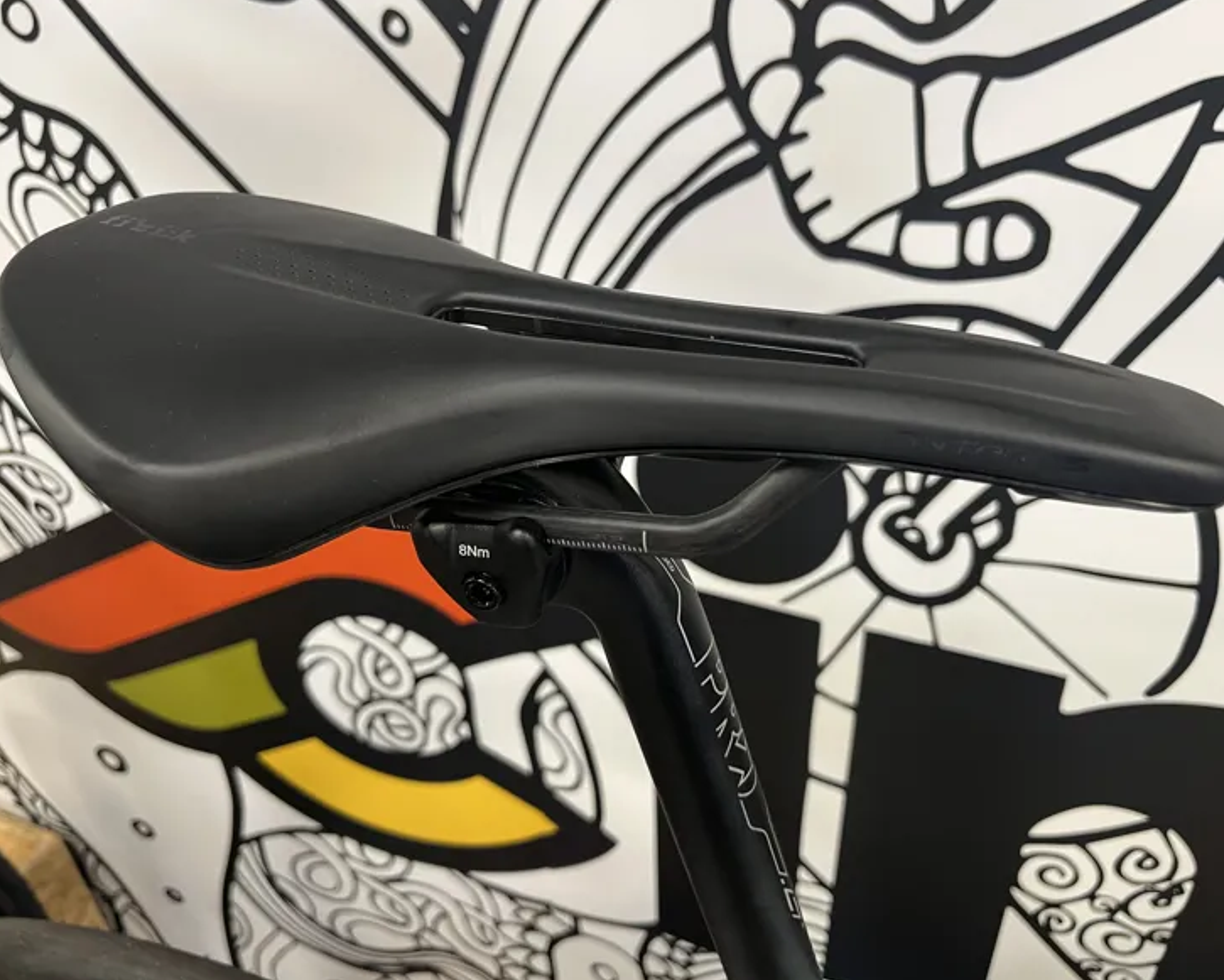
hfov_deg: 62.2
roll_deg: +2.6
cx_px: 620
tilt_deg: -34.4
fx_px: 1014
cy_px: 483
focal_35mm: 28
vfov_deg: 51.5
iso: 125
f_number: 1.6
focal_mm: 5.1
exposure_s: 1/50
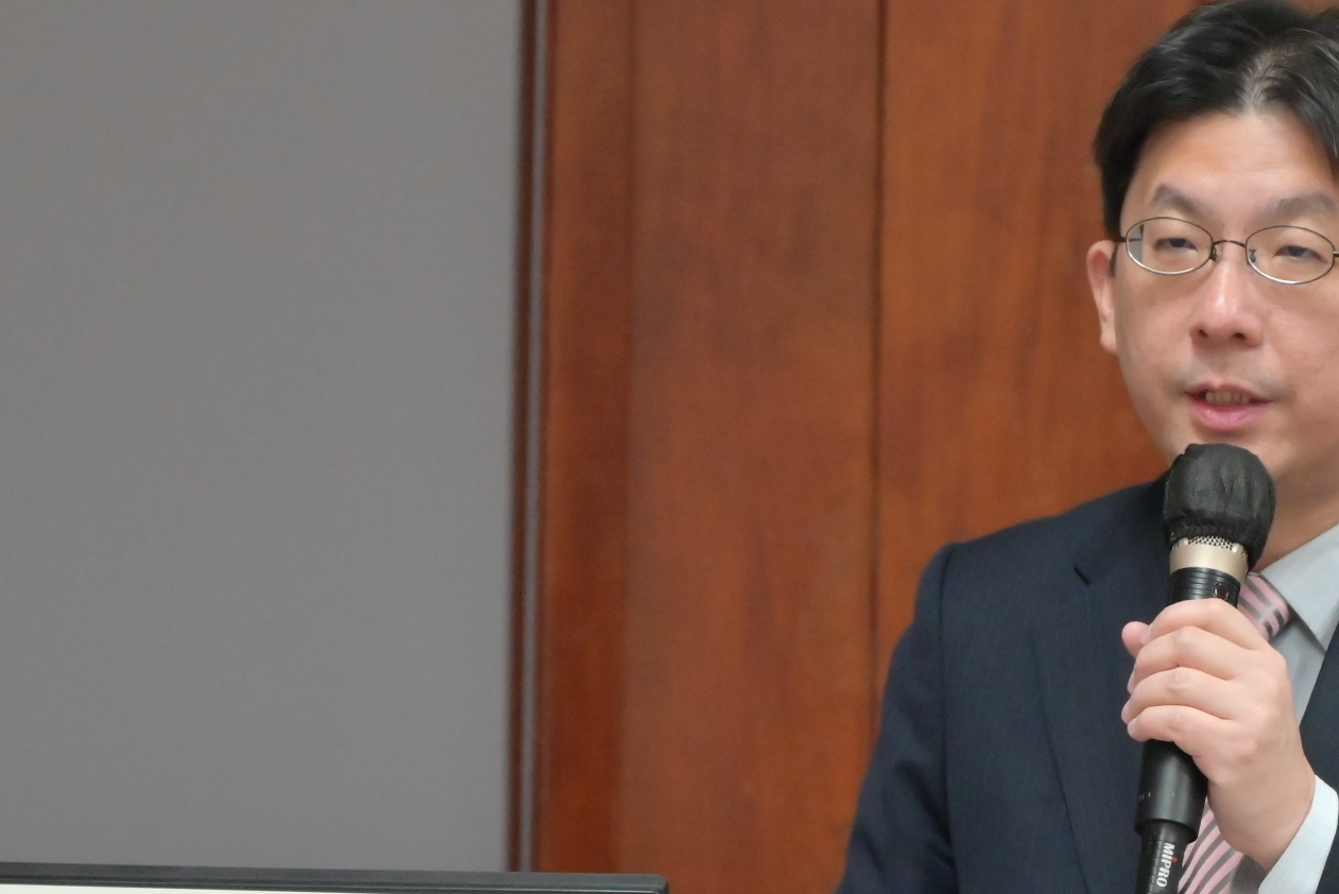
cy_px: 552
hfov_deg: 6.2
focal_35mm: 334
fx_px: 12428
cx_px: 1148
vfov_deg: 4.1
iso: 5600
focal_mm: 140
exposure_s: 1/160
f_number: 6.3
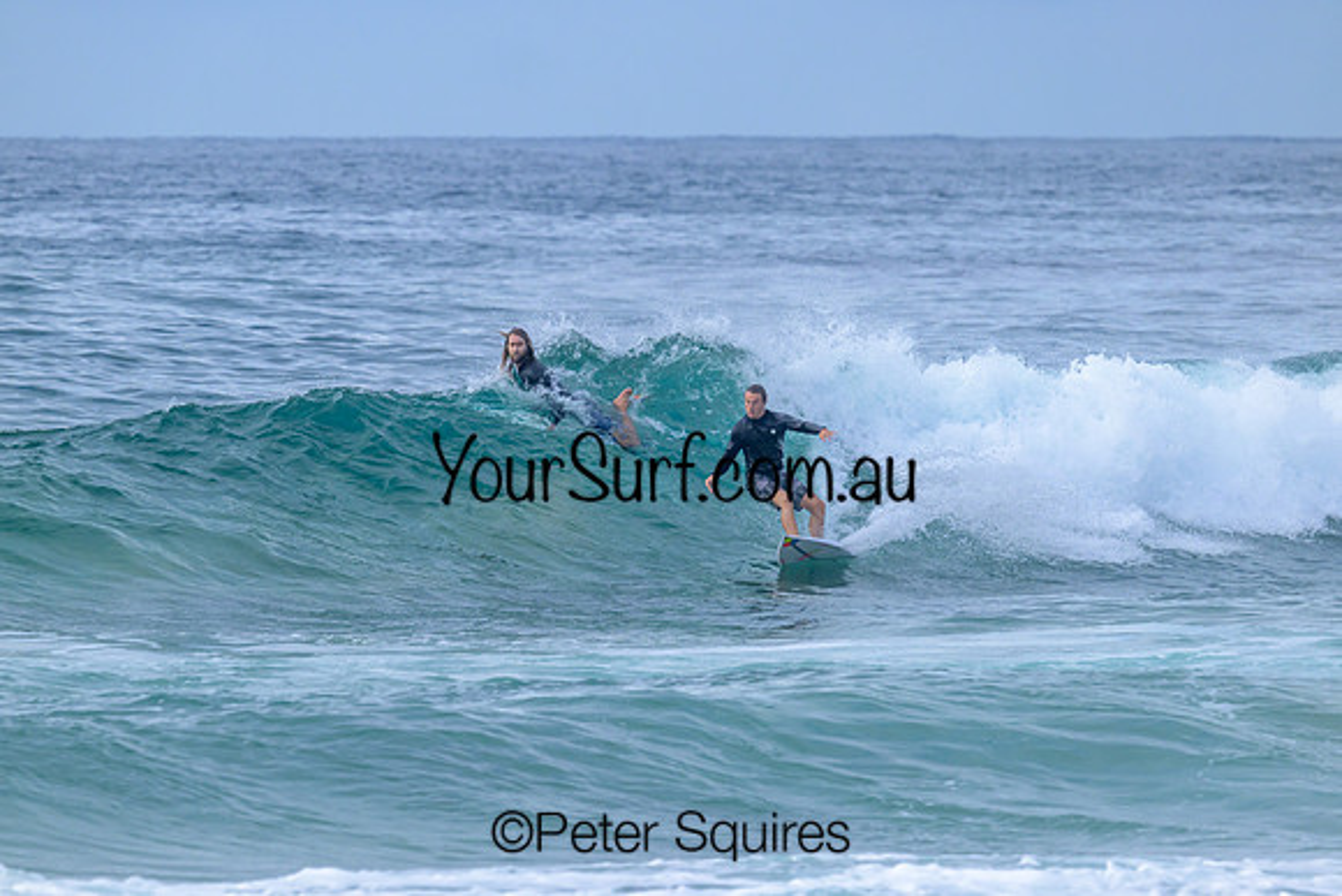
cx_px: 671
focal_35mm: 492
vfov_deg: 2.8
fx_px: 18326
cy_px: 448
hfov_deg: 4.2
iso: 1100
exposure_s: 1/2000
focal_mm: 480
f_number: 10
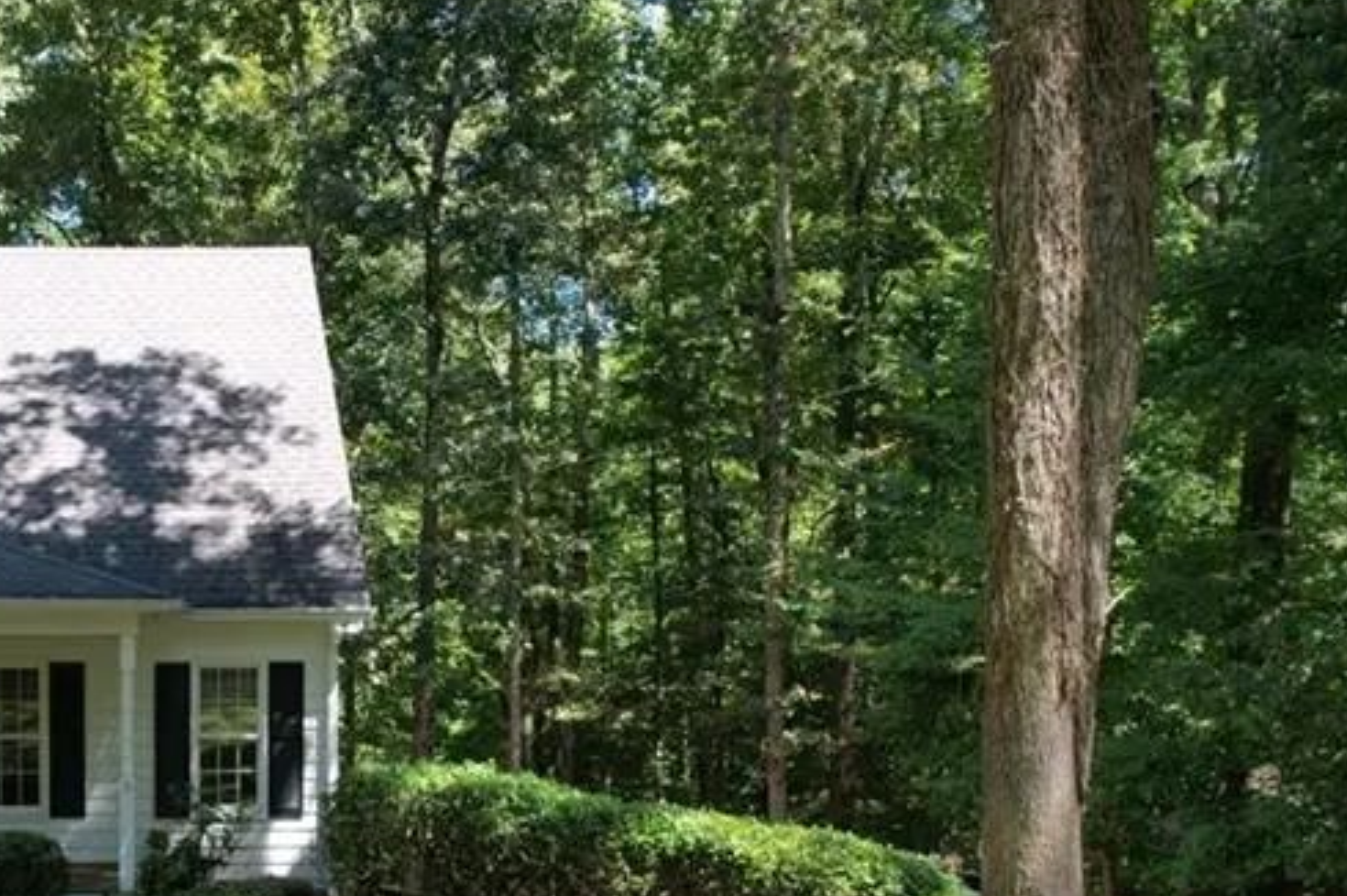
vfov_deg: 28.7
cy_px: 682
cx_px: 137
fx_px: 1720
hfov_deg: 39.7
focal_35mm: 46
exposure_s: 1/320
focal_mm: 8.38
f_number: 2.8
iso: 100
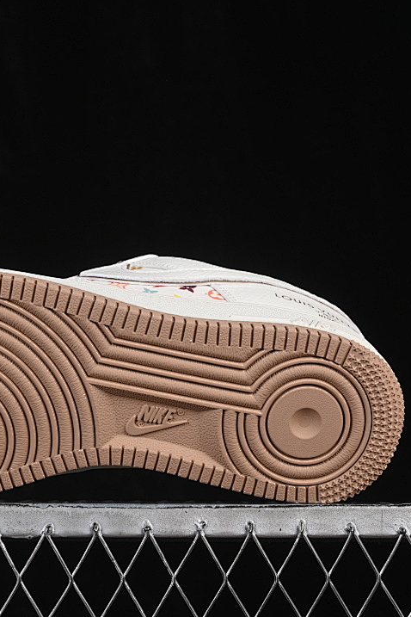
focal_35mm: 113
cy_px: 308
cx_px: 73
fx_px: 1935
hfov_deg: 12.1
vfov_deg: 18.1
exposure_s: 1/80
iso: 160
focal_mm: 50
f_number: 8
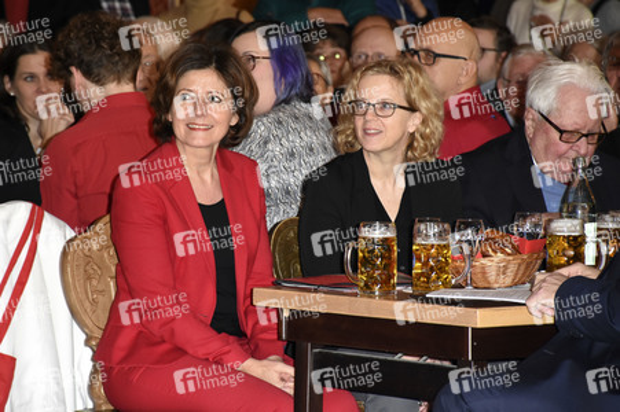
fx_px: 3614
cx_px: 310
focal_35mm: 210
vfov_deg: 6.5
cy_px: 206
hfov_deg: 9.8
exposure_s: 1/60
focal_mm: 140
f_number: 6.3
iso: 1600
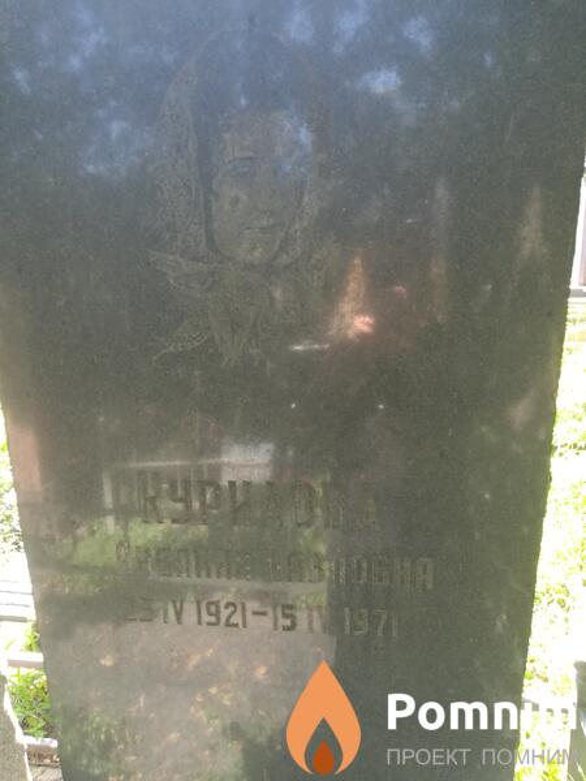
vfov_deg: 67.3
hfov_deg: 53.1
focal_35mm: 26
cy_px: 390
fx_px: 587
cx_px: 293
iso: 64
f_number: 2.2
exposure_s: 1/33.3
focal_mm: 3.83
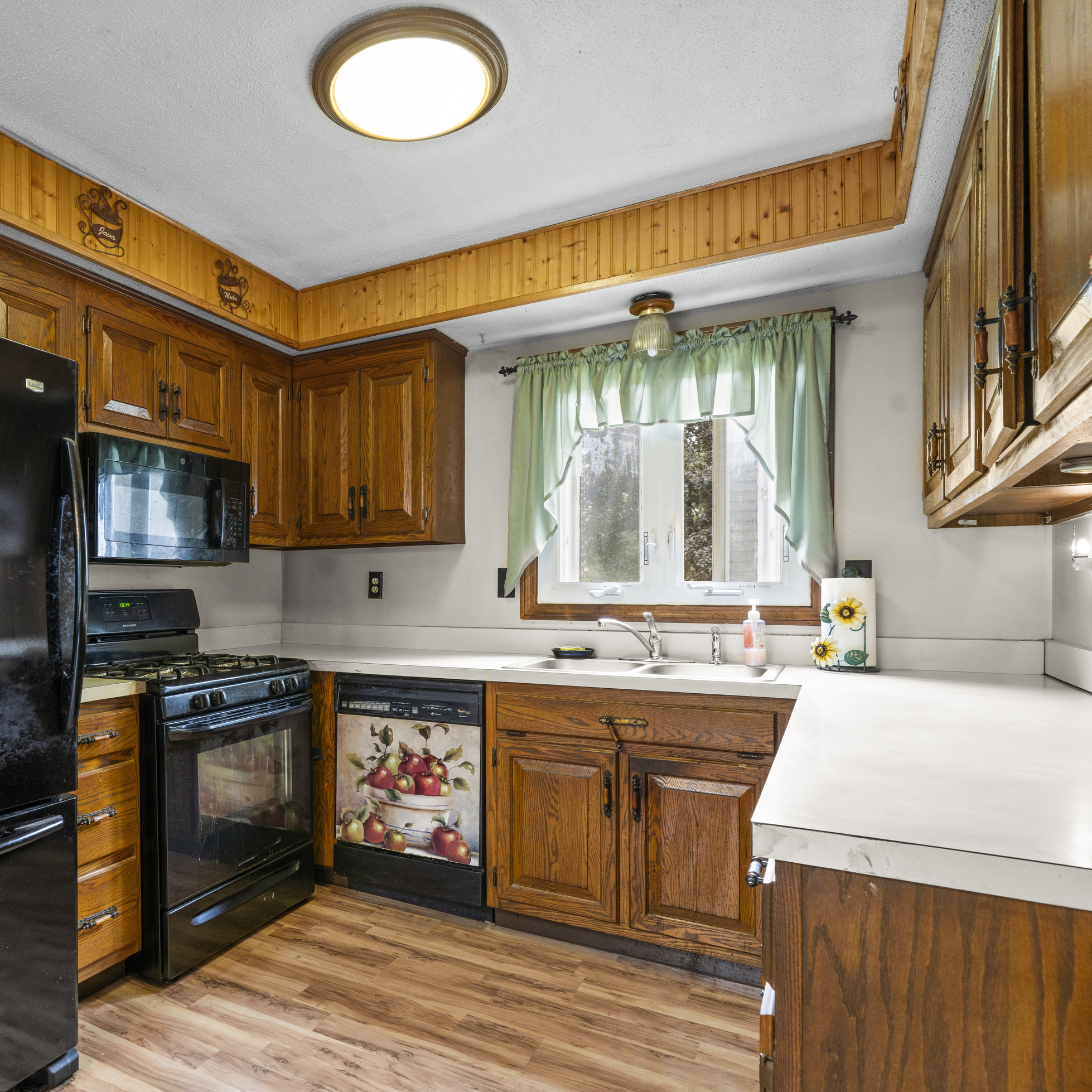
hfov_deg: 72.4
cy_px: 567
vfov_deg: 74.8
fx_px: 714
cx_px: 358
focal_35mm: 20
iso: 400
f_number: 7.1
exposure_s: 1/2.5
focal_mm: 15
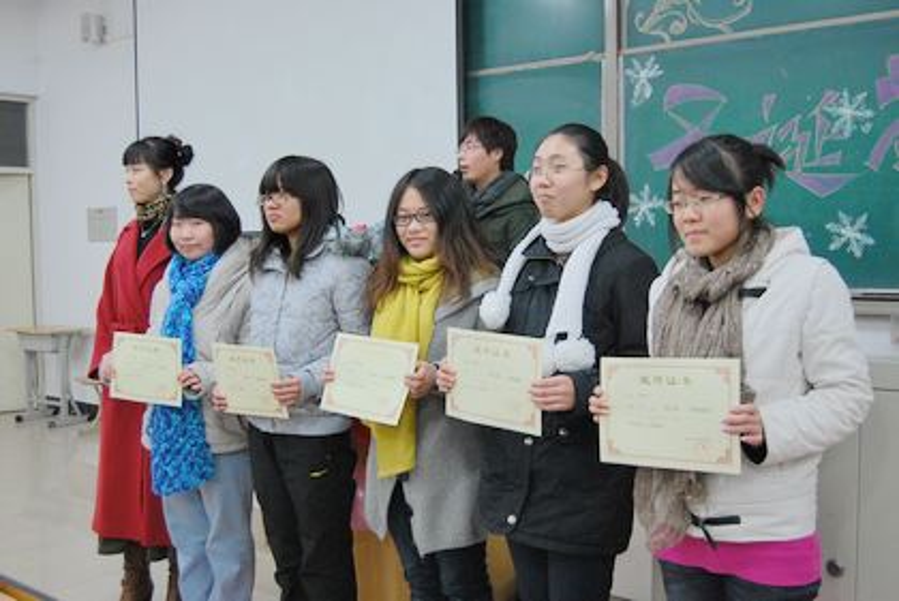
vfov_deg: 34.3
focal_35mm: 39
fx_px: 975
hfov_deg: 49.5
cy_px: 300
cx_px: 450
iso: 400
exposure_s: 1/30
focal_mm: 26
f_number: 4
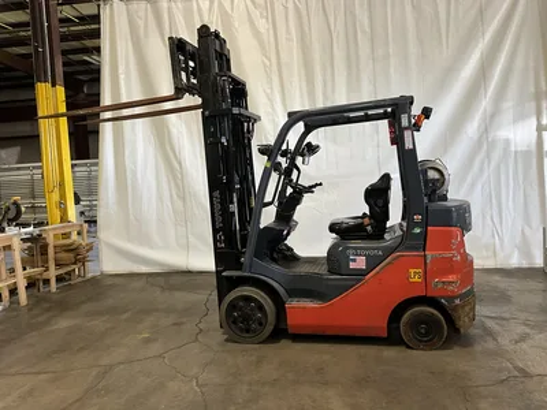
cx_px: 274
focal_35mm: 29
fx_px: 458
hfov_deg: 61.7
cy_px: 205
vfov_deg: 48.2
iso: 125
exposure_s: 1/60
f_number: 1.8
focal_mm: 3
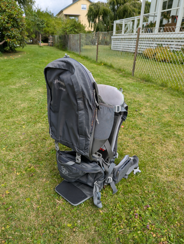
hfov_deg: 56.9
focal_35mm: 24
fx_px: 170
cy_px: 122
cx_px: 92
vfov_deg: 71.5
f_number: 1.85
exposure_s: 1/745
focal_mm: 6.81
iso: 40
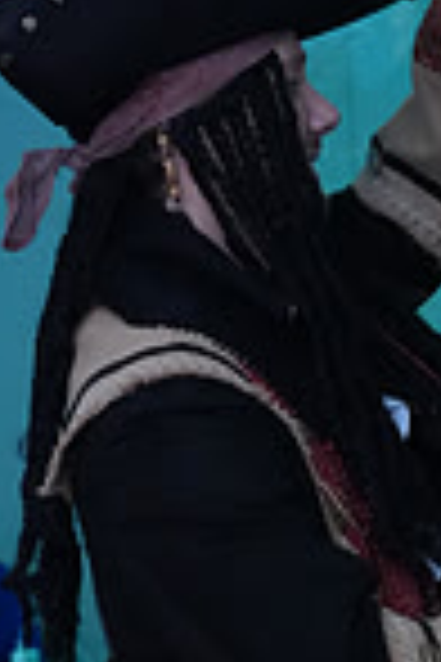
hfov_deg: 5.6
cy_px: 928
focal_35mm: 244
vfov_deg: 8.3
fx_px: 4483
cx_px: 565
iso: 8000
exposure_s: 1/200
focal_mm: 62
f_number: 4.5
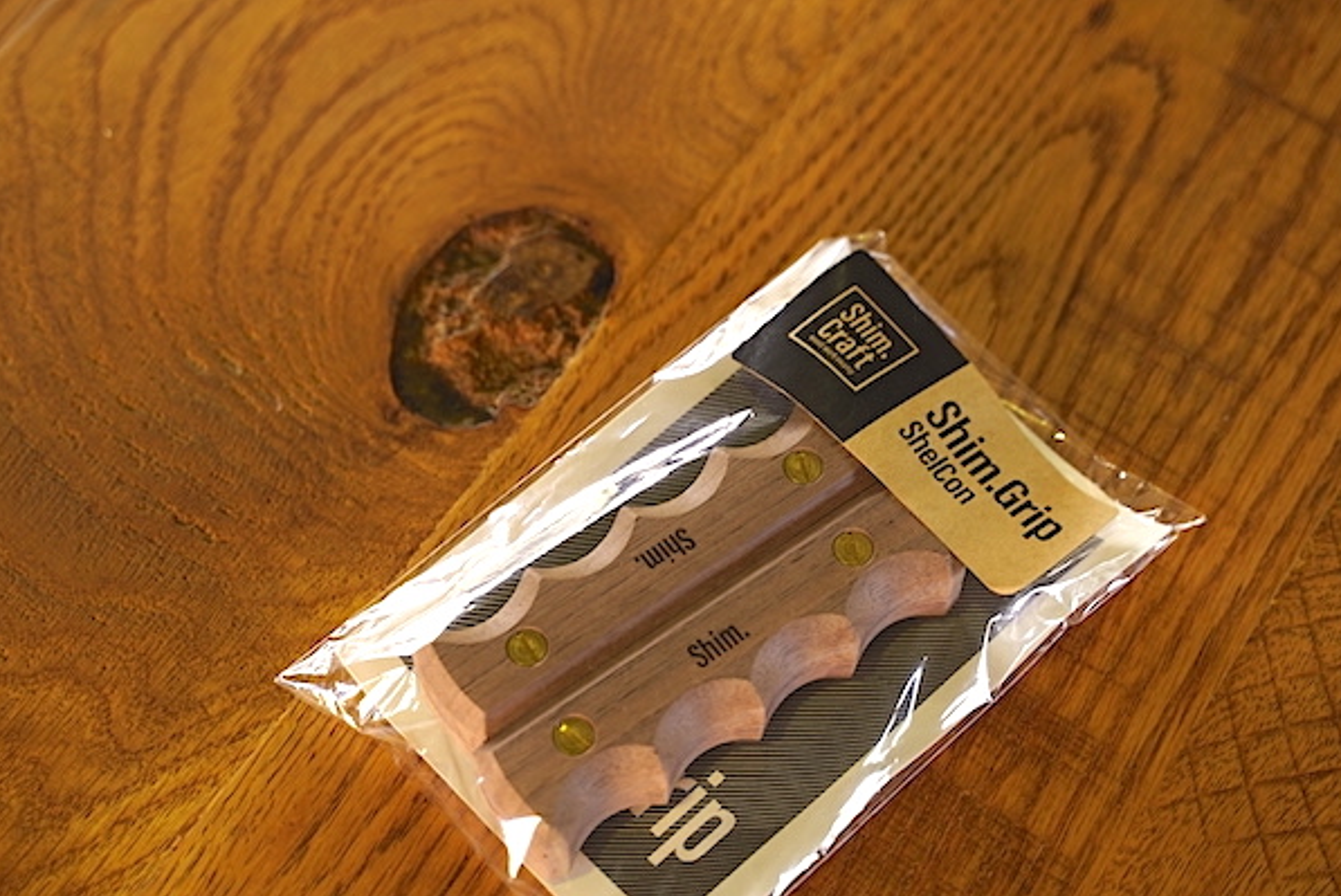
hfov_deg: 32.9
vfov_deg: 22.3
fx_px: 2274
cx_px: 651
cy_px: 523
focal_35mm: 61
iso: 100
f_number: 4
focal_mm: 52
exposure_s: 1/20
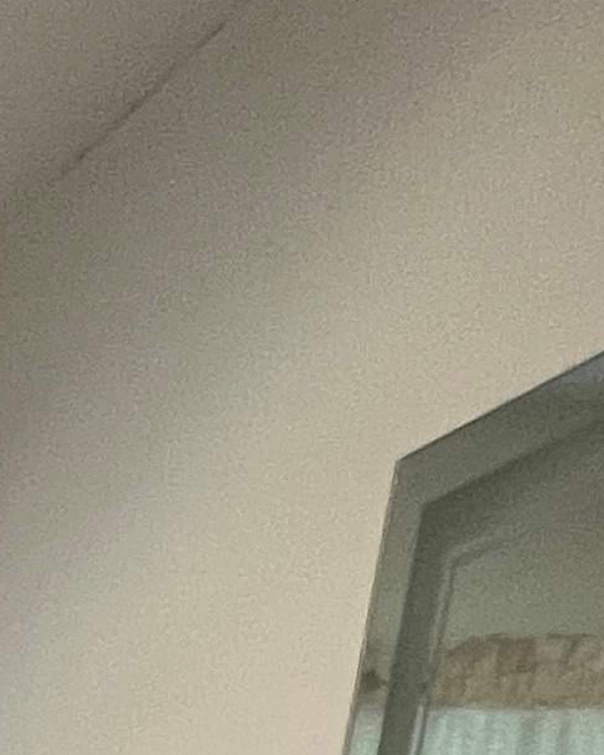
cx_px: -1085
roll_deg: -1.4
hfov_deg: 11.9
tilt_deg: -17.7
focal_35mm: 85
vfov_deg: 14.4
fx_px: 1898
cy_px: 1837
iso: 160
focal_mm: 1.57
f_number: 1.8
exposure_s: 1/60
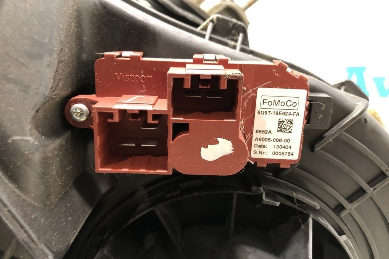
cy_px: 136
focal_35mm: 30
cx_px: 194
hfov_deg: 61.9
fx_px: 324
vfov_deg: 43.6
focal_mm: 4
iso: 100
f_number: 1.8
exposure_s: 1/9
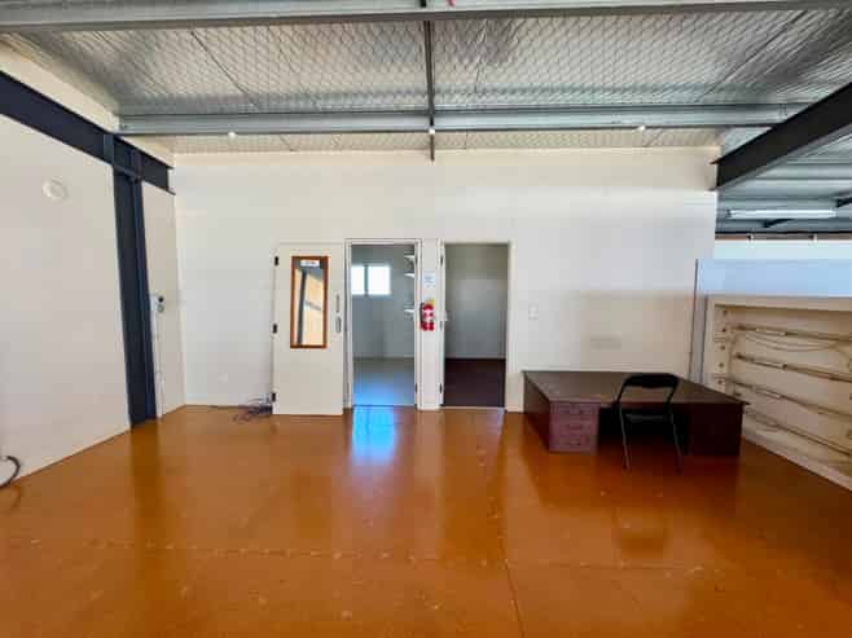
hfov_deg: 102.1
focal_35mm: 14
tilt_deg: -3.9
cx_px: 426
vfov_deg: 85.6
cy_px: 319
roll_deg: +0.0
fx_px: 344
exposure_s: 1/100
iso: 250
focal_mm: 2.22
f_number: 2.2
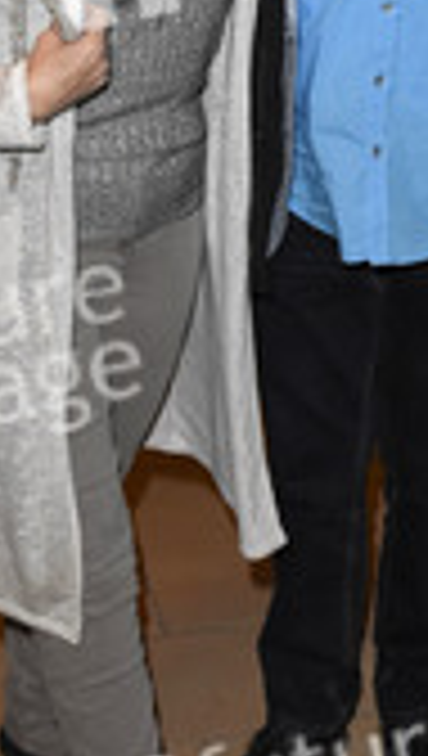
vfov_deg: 25.4
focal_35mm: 82
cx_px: 401
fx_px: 1648
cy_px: 148
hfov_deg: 14.6
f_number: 6.3
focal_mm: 22
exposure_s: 1/125
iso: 2500
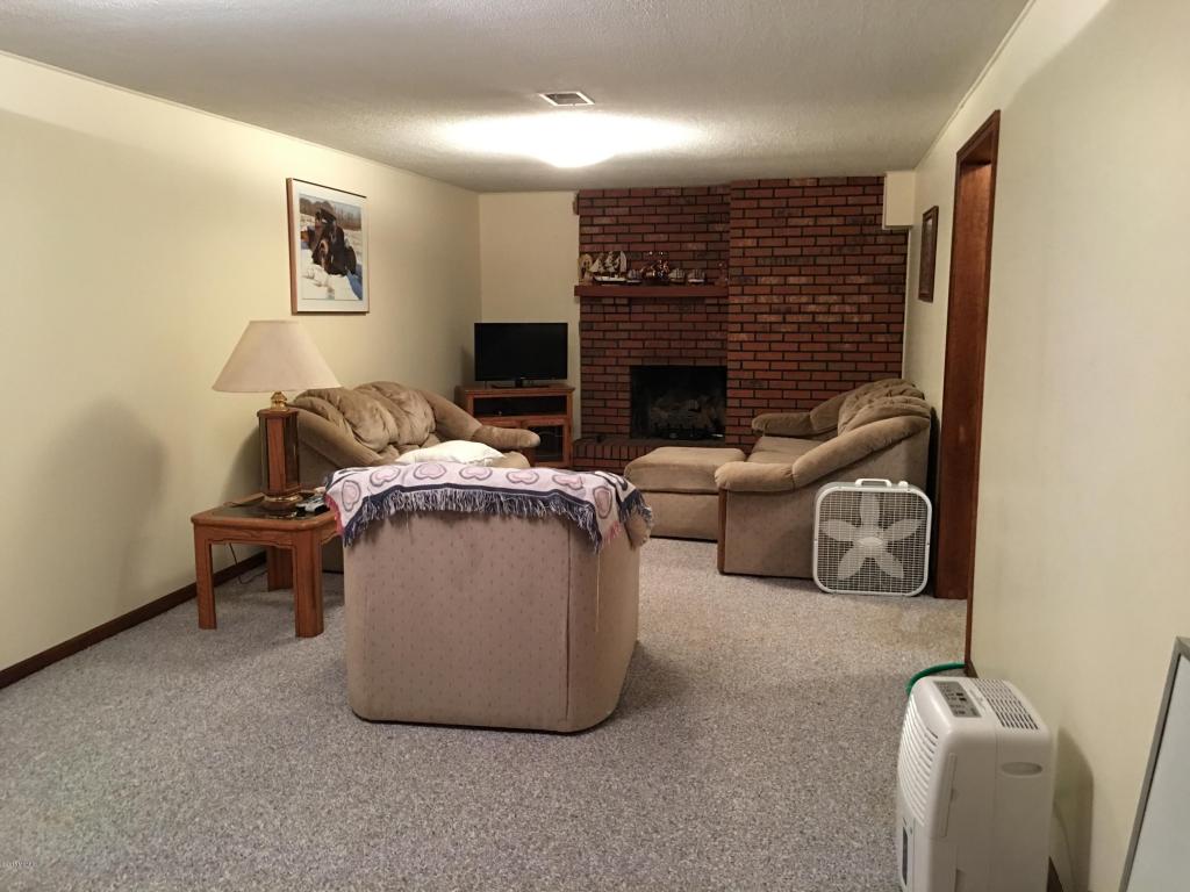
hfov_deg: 61.7
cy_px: 446
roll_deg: +0.1
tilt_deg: -7.5
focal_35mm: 29
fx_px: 997
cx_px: 595
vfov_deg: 48.2
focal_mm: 4.15
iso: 64
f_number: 2.2
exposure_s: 1/4
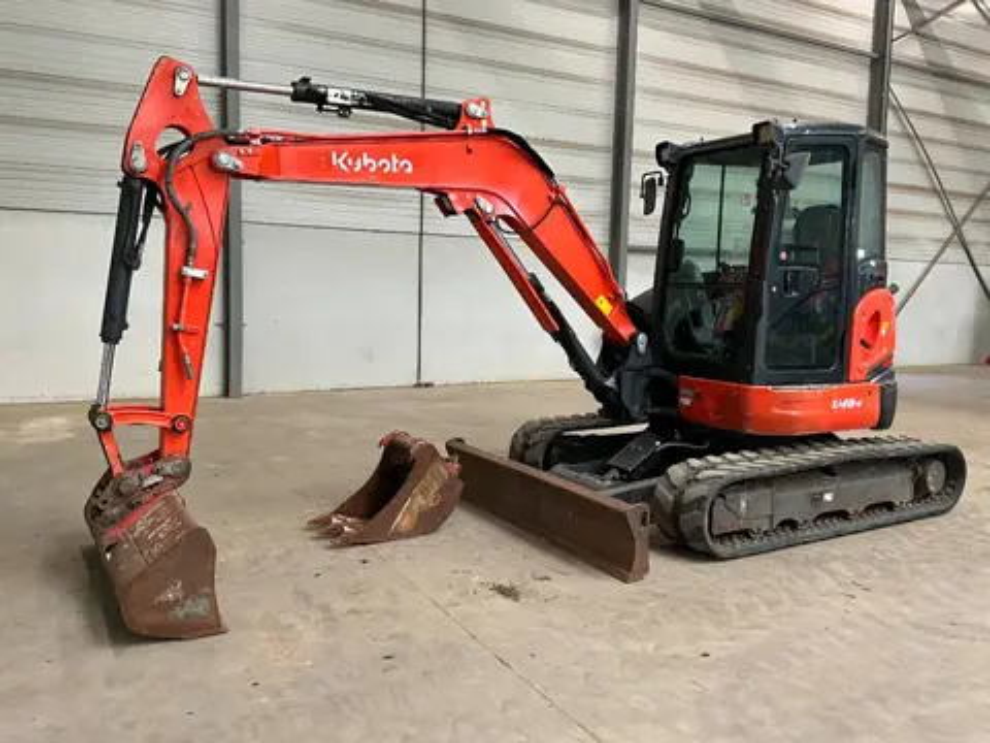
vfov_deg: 48.2
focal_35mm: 29
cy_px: 372
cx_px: 495
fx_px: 829
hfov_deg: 61.7
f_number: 1.8
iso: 100
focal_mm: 3
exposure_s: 1/60
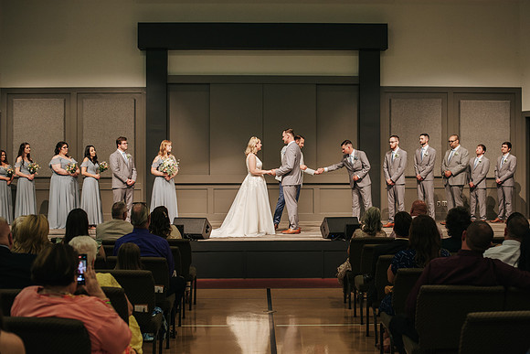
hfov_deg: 36.6
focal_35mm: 54
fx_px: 801
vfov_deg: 24.9
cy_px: 189
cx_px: 286
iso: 1000
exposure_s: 1/200
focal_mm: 50
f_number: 3.2
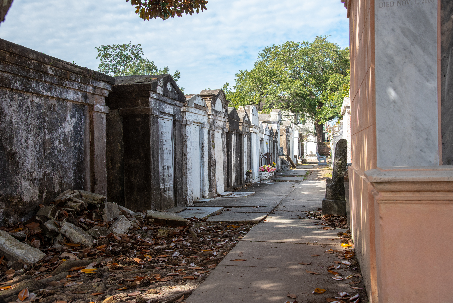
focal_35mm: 40
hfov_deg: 48.4
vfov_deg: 33.4
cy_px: 152
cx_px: 226
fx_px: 503
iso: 280
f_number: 8
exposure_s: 1/250
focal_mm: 40
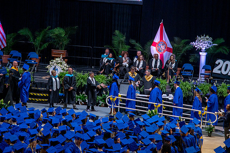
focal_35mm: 220
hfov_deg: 9.4
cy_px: 76
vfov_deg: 6.2
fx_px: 1405
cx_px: 115
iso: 1600
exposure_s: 1/200
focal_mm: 220
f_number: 5.3
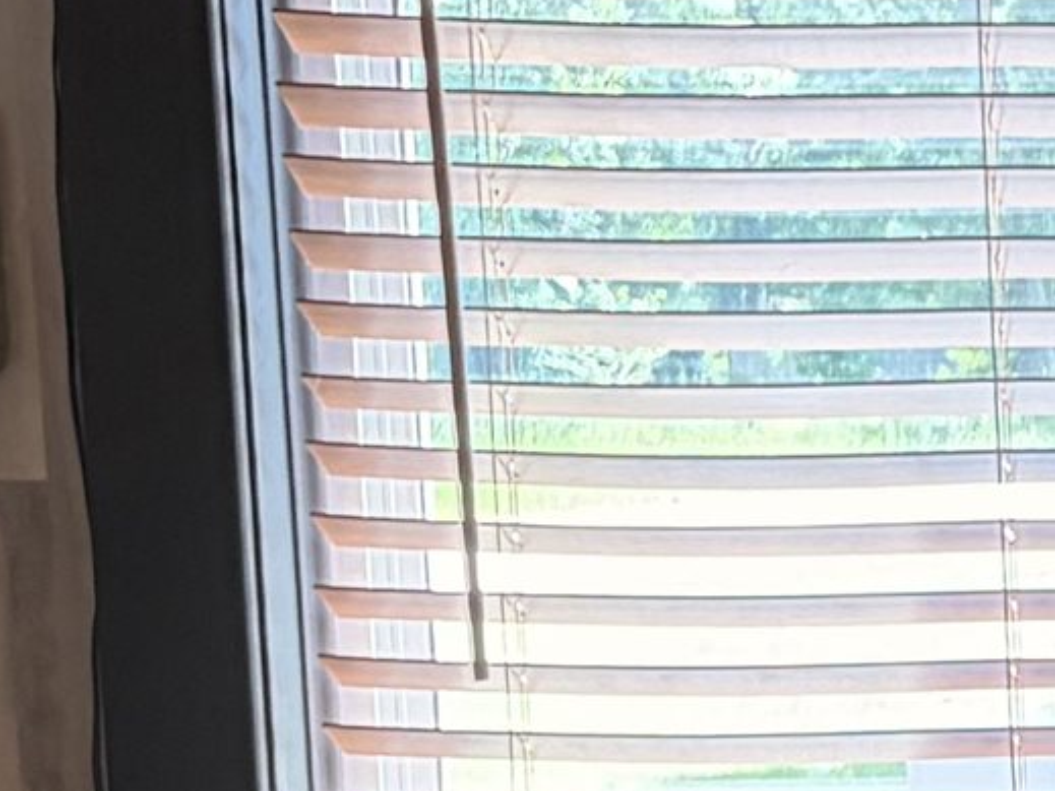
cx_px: 2325
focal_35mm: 154
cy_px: 984
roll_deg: +1.3
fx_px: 4692
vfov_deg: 9.5
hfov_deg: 11.2
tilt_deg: -7.4
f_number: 1.6
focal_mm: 5.96
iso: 250
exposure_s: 1/60
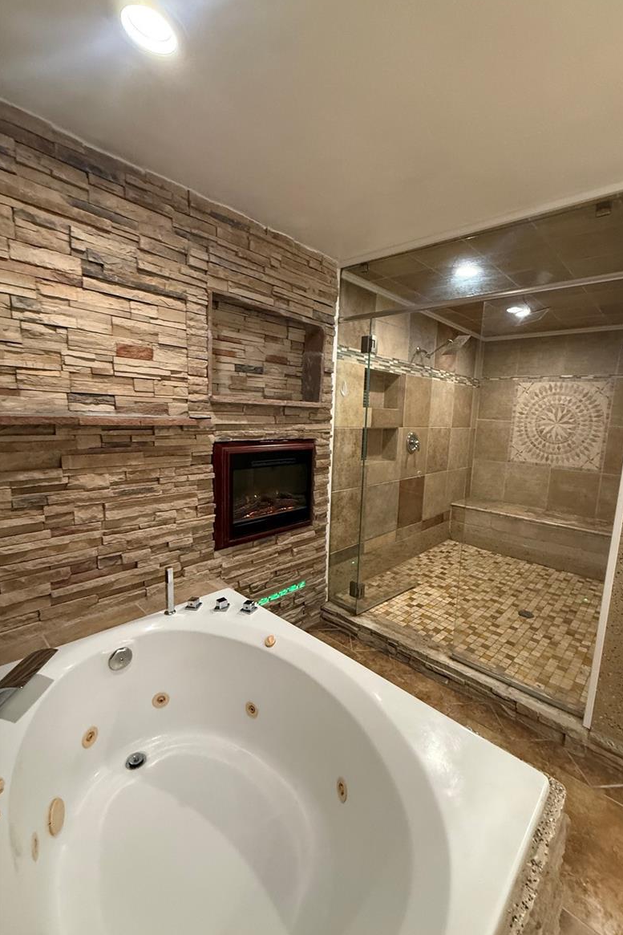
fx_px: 389
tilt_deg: -8.6
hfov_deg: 76.8
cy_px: 474
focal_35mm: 15
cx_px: 358
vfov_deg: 100.4
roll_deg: -2.6
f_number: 2.2
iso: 500
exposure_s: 1/60
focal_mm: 2.22
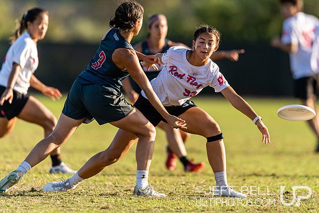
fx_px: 4682
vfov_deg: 2.6
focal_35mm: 528
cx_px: 211
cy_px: 72
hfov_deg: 3.9
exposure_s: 1/2000
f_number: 2.8
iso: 200
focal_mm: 400
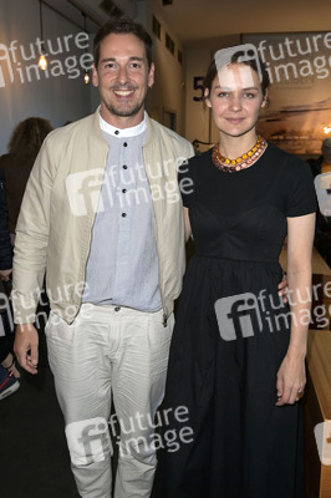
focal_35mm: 35
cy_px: 249
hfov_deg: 37.8
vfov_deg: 54.5
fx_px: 484
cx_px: 166
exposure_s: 1/100
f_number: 5.6
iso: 1250
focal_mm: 35
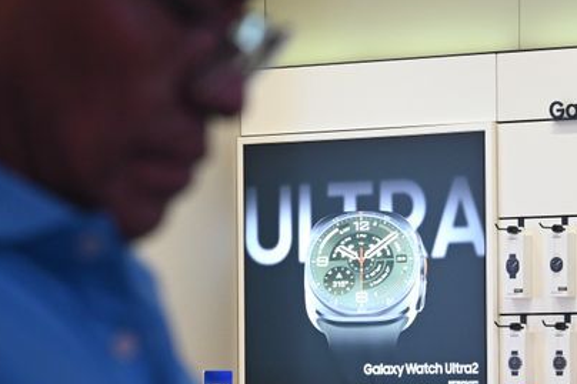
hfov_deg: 11.1
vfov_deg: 7.4
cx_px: 516
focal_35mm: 185
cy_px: 356
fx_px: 2964
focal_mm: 73
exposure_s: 1/400
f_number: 5.6
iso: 2200
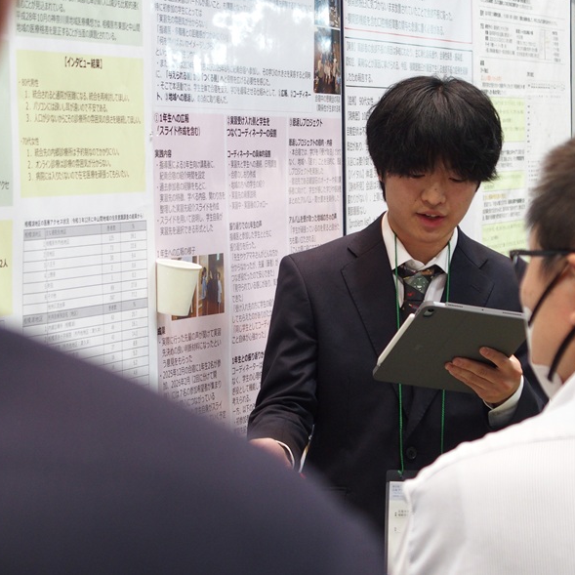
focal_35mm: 119
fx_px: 2236
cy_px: 286
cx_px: 328
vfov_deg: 14.7
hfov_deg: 14.6
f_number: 2.8
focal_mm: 21.2
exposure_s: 1/60
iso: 400
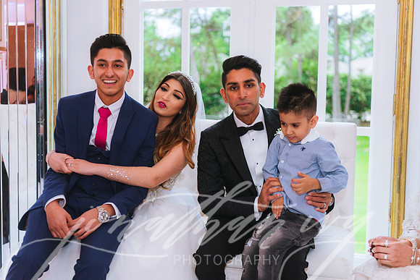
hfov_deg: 39.6
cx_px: 210
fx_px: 583
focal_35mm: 50
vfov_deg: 27.0
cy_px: 140
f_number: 2.8
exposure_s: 1/125
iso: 800
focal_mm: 50
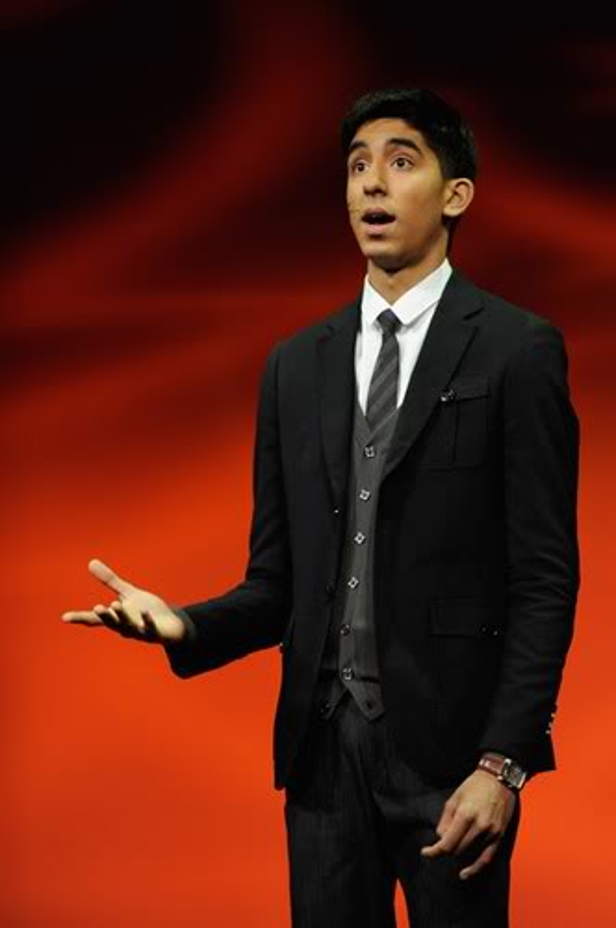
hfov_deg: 8.6
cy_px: 464
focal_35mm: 160
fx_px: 4118
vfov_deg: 12.9
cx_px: 308
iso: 1000
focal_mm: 160
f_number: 2.8
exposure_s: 1/160
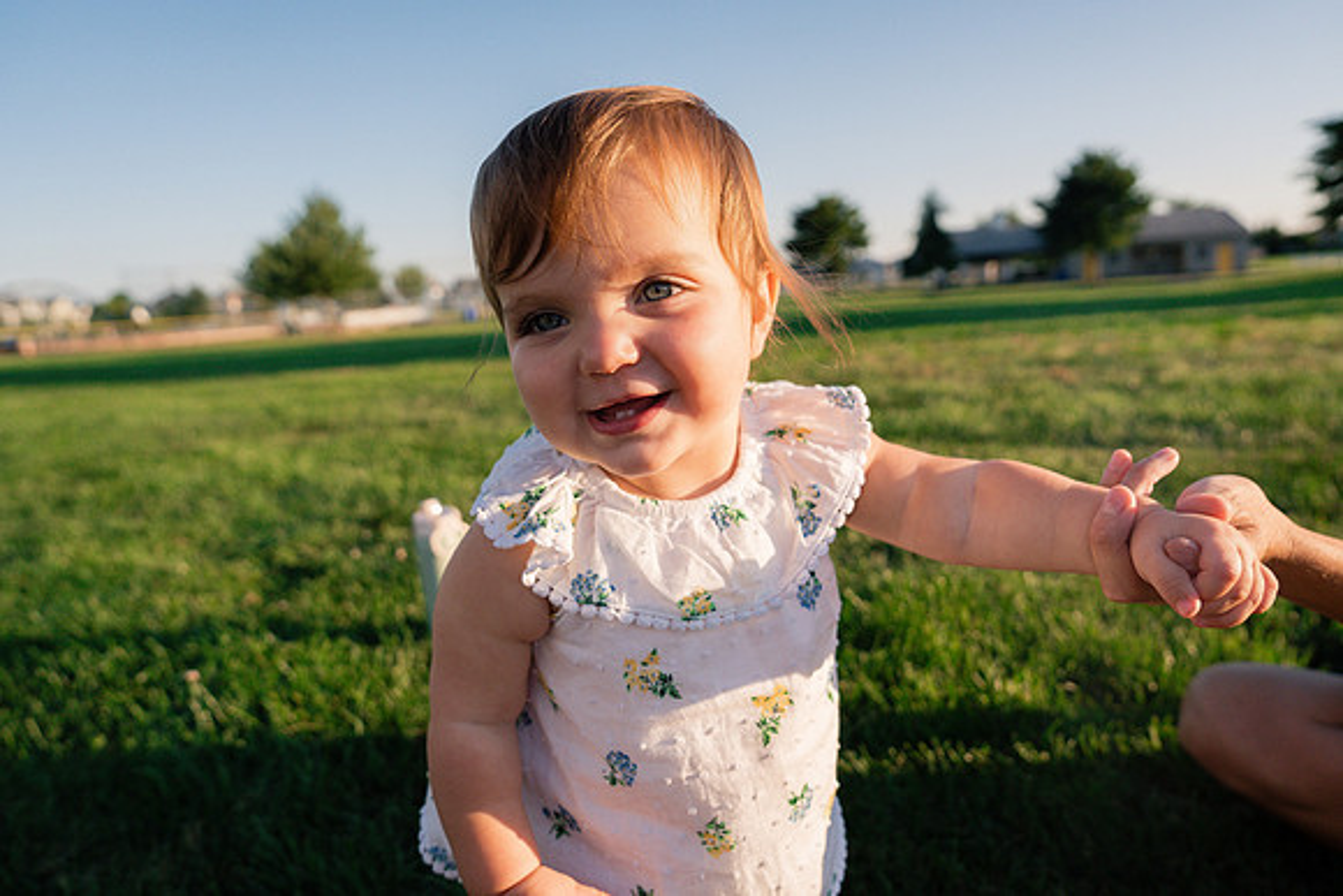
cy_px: 448
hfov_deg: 73.7
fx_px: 896
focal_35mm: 24
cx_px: 672
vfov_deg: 53.2
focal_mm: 24
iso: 400
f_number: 4.5
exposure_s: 1/3200
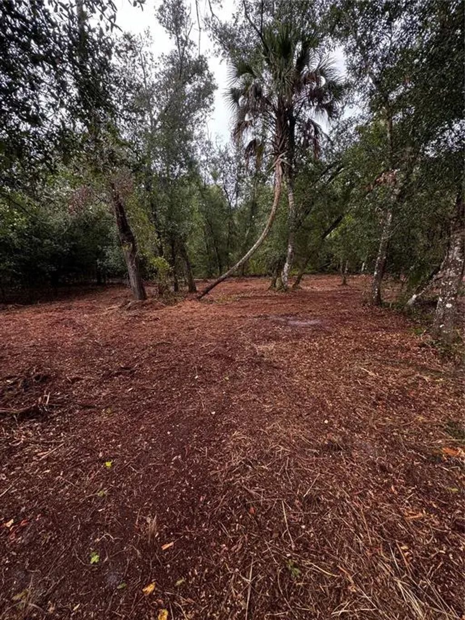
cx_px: 232
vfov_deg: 102.1
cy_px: 310
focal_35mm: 14
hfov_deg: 85.7
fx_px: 251
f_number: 2.2
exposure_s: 1/99
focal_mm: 2.22
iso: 125
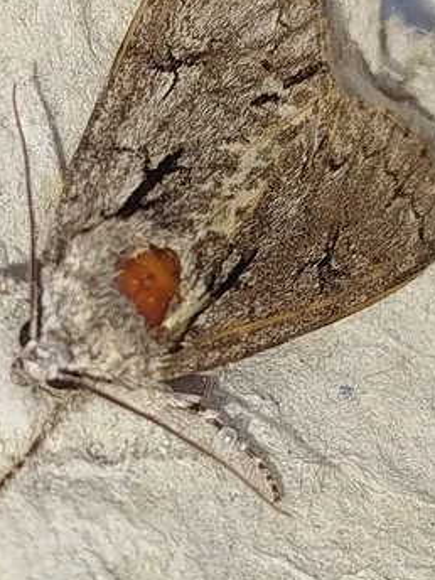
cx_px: 228
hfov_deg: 10.1
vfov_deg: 13.4
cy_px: 277
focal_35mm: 147
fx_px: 2463
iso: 64
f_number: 1.7
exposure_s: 1/50
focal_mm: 5.31
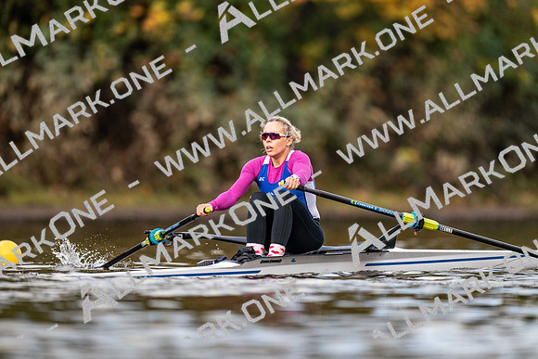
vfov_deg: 2.3
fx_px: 8968
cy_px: 180
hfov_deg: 3.4
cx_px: 269
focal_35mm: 600
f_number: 4
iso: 1800
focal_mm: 600
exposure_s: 1/2500
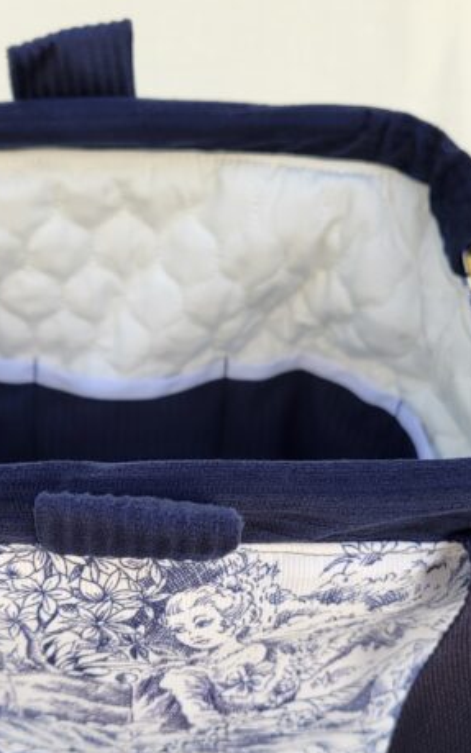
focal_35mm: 48
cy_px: 522
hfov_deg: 26.6
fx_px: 986
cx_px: 133
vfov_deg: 41.1
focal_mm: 5.4
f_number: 1.8
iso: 40
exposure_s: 1/529
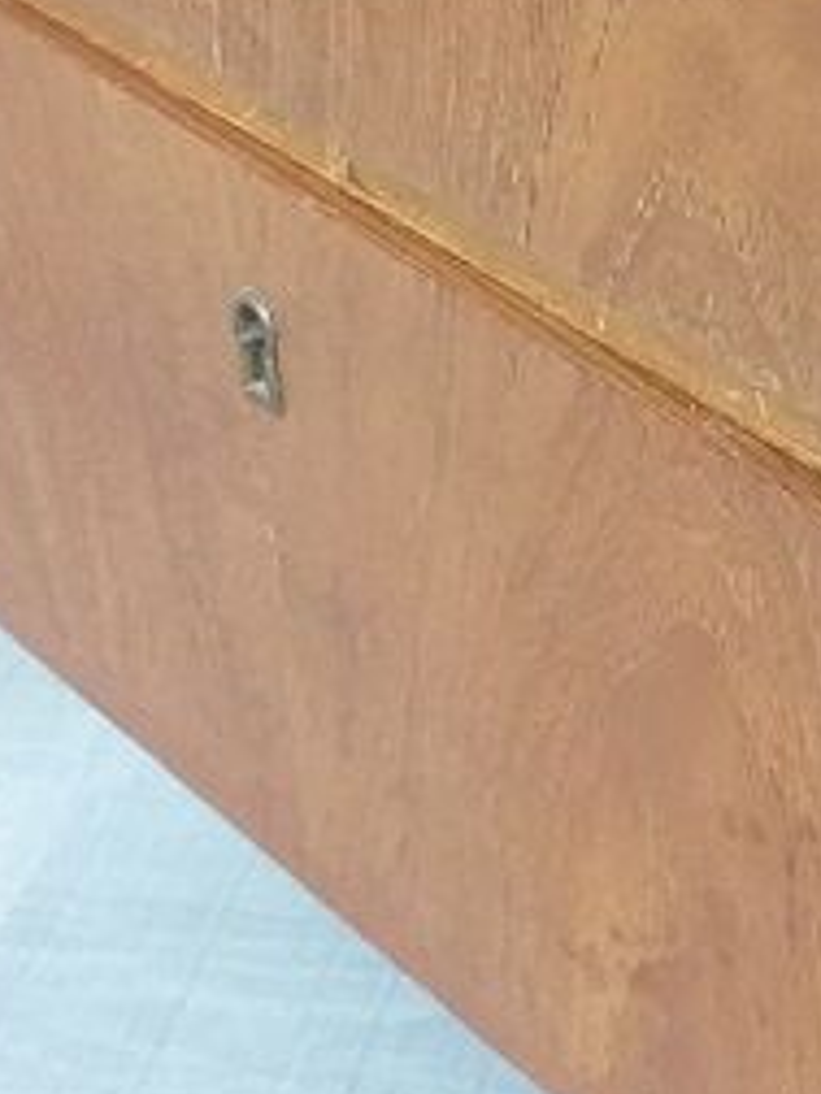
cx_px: 1132
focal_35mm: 93
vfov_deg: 19.7
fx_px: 2941
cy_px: -260
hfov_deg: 15.0
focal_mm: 3.6
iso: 200
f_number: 1.9
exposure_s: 1/50
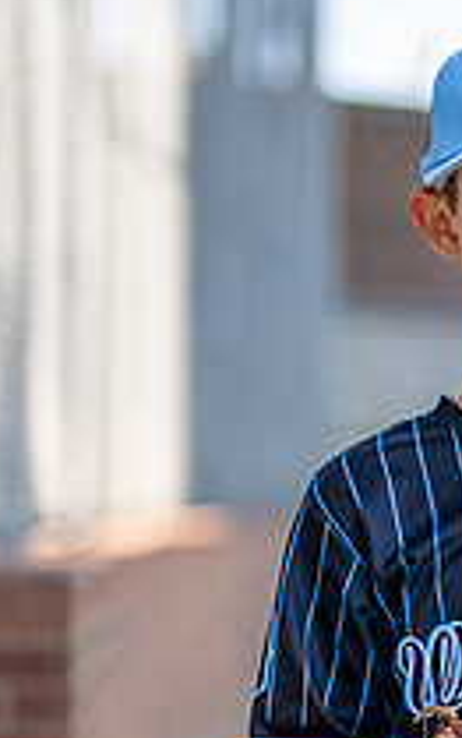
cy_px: 492
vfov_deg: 12.1
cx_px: 589
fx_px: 3478
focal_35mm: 173
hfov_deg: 7.5
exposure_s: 1/2000
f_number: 1.2
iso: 125
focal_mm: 50
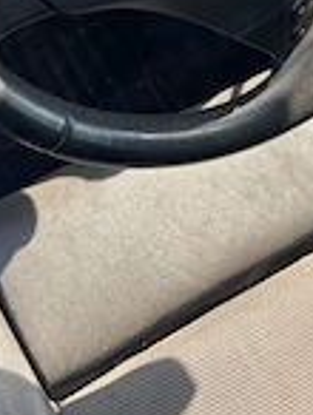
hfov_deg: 20.7
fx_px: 853
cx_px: 219
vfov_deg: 24.3
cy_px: -108
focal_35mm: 71
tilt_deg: -35.0
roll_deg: +3.7
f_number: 1.6
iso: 50
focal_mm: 5.96
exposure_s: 1/302
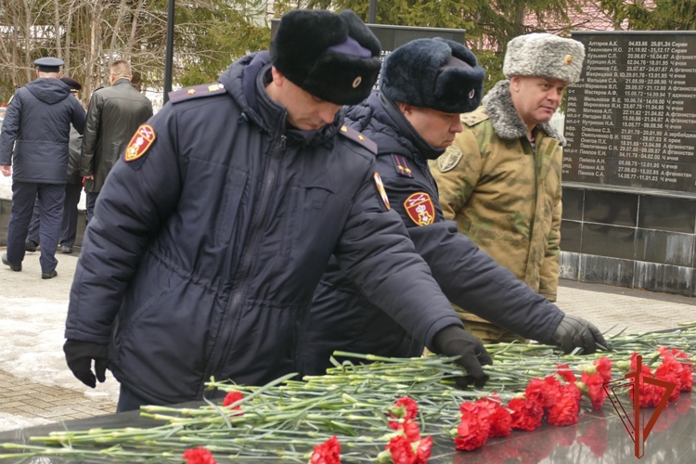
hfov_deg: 27.3
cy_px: 232
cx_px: 348
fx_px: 1431
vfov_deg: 18.4
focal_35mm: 74
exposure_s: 1/125
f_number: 3.7
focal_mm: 26.91
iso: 125
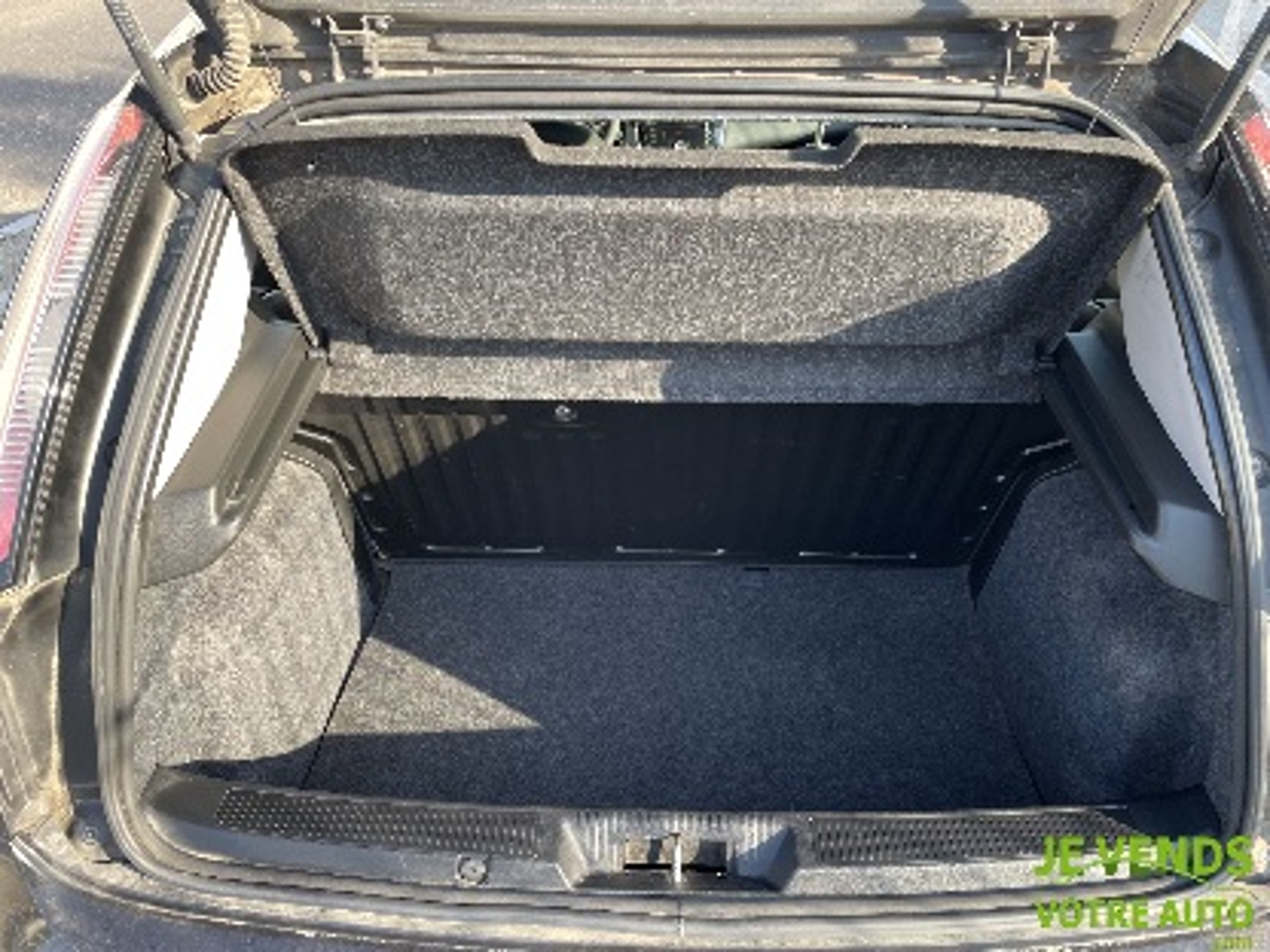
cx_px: 635
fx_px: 954
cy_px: 476
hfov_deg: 67.3
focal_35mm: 26
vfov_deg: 53.1
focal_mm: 4.2
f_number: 1.6
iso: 32
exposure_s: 1/134
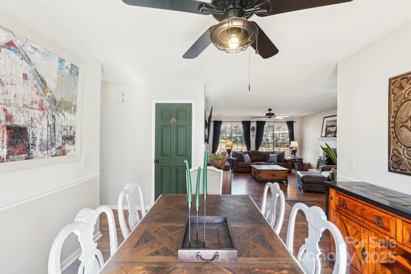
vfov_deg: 77.3
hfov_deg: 100.4
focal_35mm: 15
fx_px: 171
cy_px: 137
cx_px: 206
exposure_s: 1/15
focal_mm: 10
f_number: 8
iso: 400
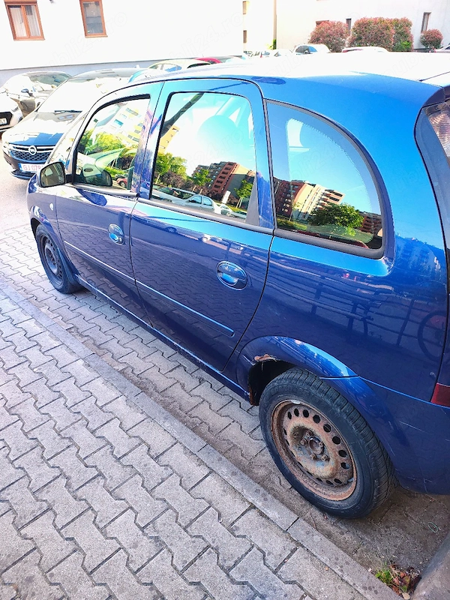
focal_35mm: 25
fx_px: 433
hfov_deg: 54.9
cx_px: 225
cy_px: 300
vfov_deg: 69.4
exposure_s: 1/120
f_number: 1.4
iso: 153
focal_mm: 5.89
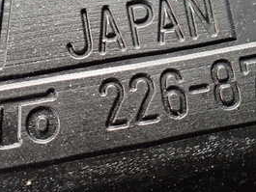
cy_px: 41
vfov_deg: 21.4
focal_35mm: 68
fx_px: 503
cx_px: 118
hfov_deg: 28.5
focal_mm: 5.4
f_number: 2.3
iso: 800
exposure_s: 1/60
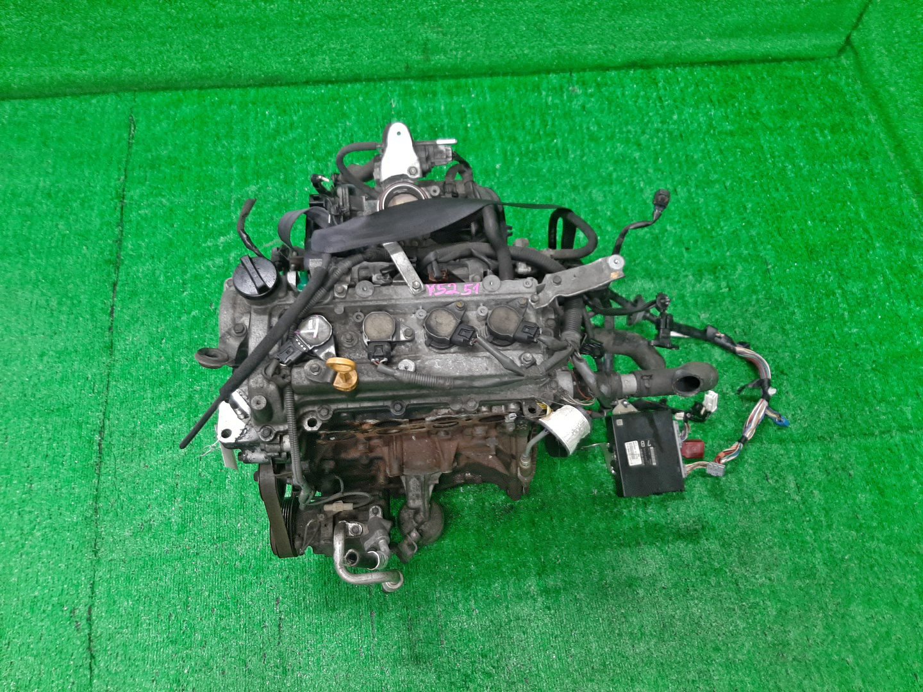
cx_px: 462
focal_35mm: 26
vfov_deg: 53.1
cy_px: 346
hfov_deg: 67.3
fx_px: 693
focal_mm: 3.93
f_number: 1.7
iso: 140
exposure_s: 1/50
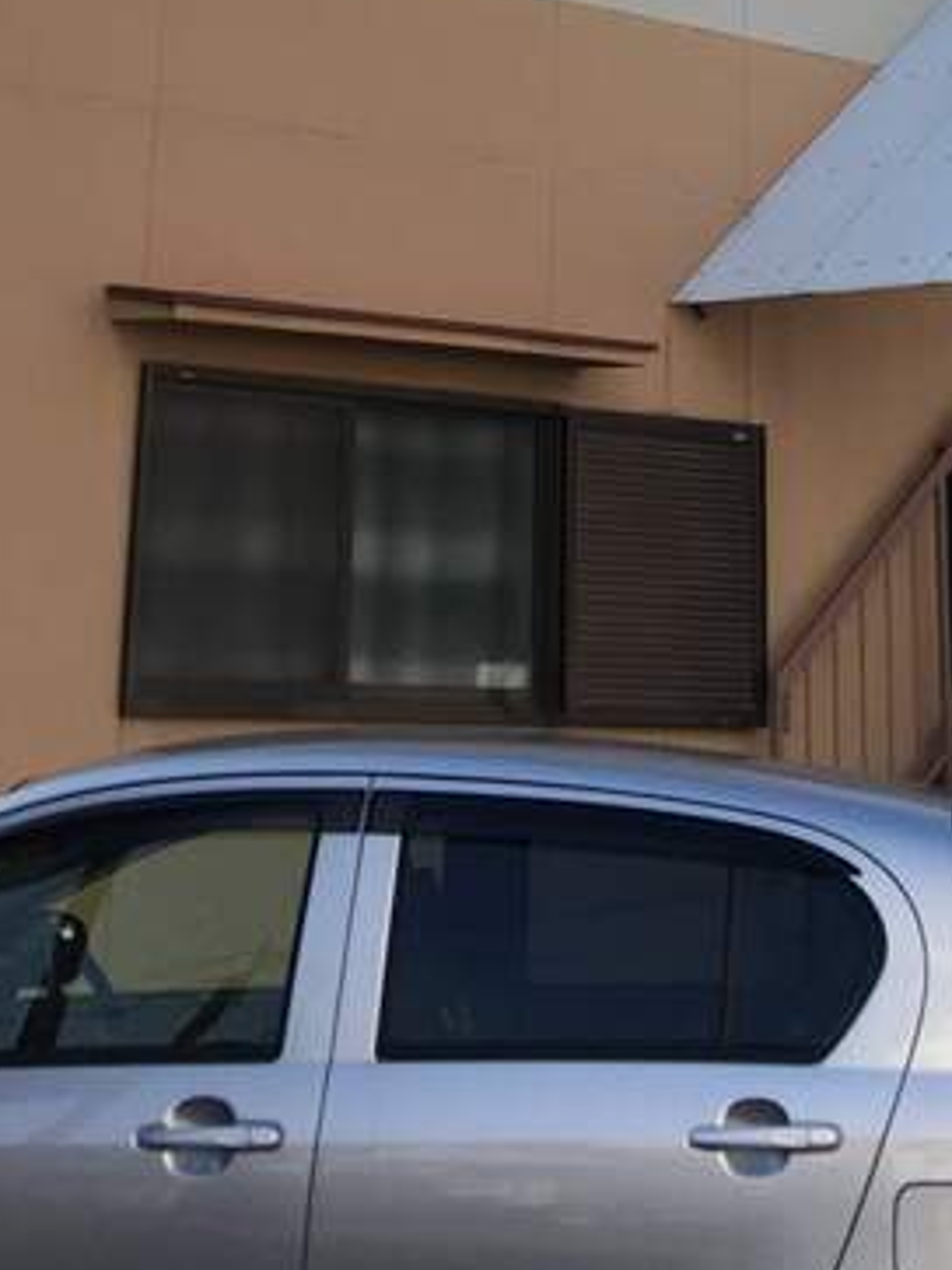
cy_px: -812
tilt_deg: +24.2
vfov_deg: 17.6
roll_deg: -2.0
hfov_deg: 15.4
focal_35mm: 96
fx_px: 3522
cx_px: 483
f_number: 2.2
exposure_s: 1/657
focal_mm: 4.15
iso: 25
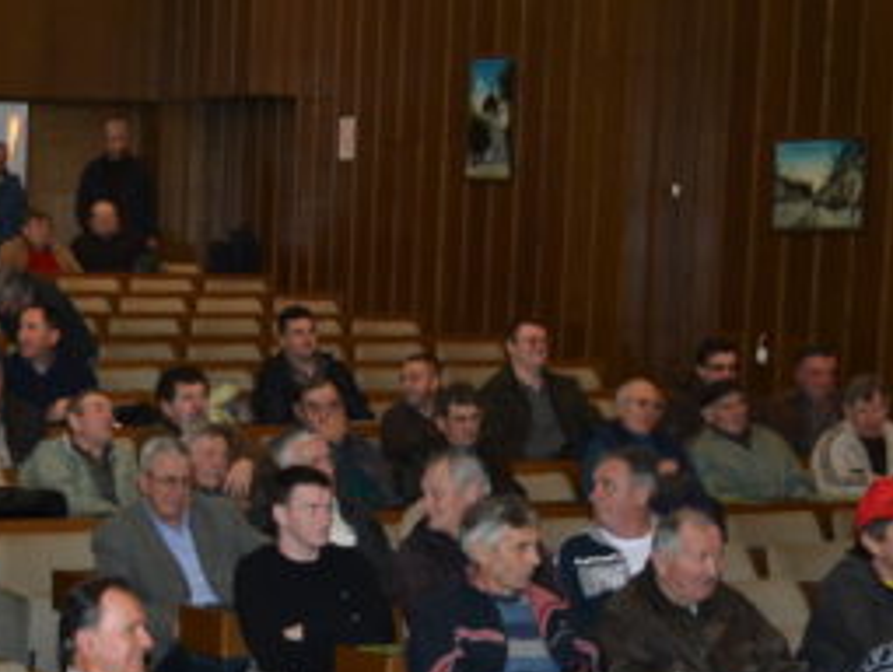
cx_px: -53
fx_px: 2919
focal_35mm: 113
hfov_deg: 16.9
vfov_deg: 13.0
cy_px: 667
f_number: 5
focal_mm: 26
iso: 400
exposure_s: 1/30
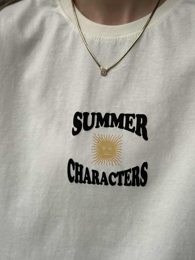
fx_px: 361
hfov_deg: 30.3
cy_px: 130
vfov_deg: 39.7
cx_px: 98
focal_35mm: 48
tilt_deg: -3.0
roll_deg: +0.7
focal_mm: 6.86
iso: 125
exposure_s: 1/121
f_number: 1.78
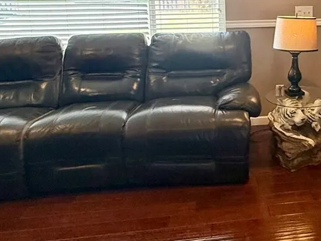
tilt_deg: -8.7
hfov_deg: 41.4
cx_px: 287
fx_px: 390
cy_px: 41
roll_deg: -0.3
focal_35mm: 42
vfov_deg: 33.2
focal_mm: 2.22
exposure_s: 1/120
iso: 400
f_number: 2.2
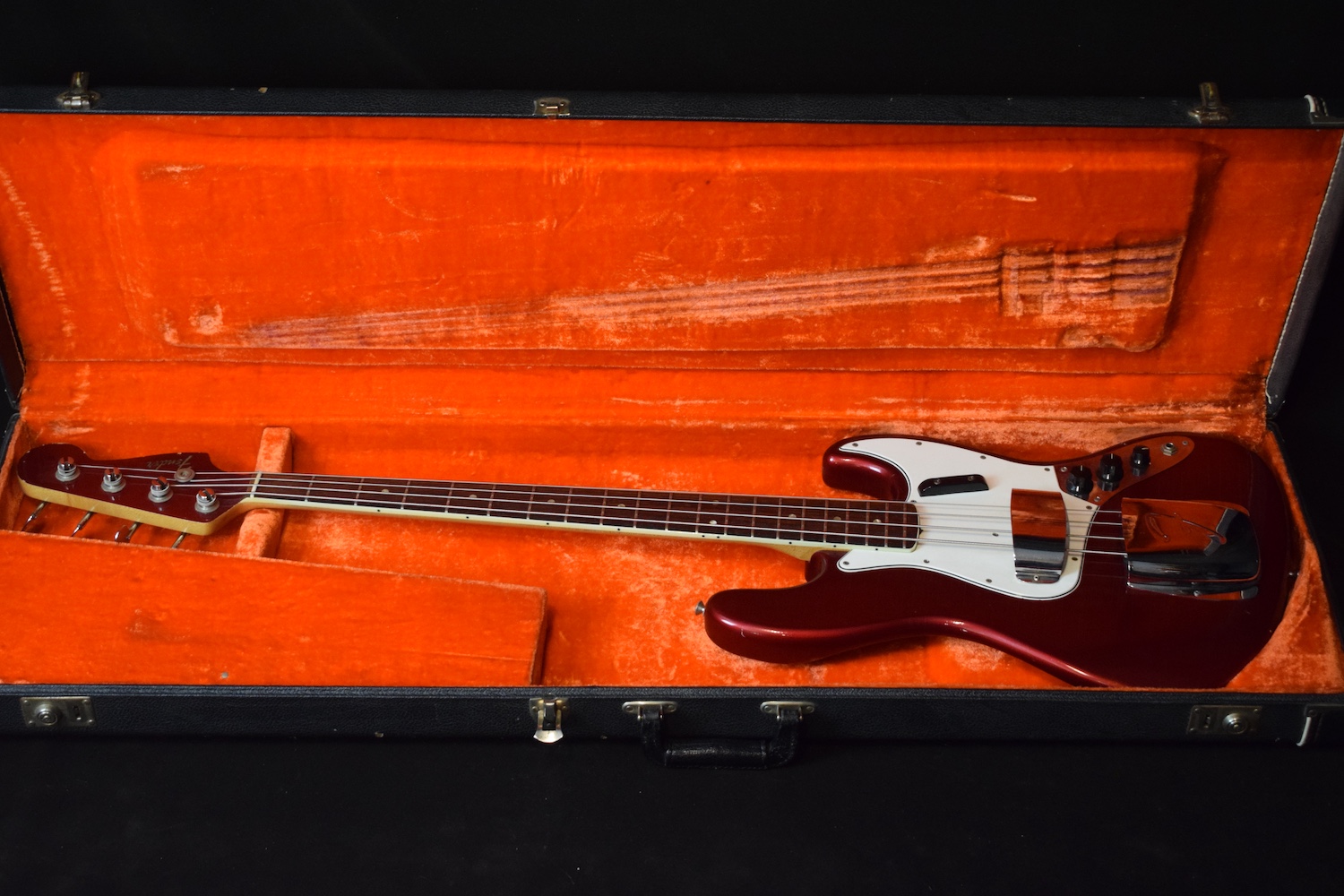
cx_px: 672
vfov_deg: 22.6
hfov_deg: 33.4
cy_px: 448
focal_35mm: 60
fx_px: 2240
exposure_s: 1/60
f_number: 4.8
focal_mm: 40
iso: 2200
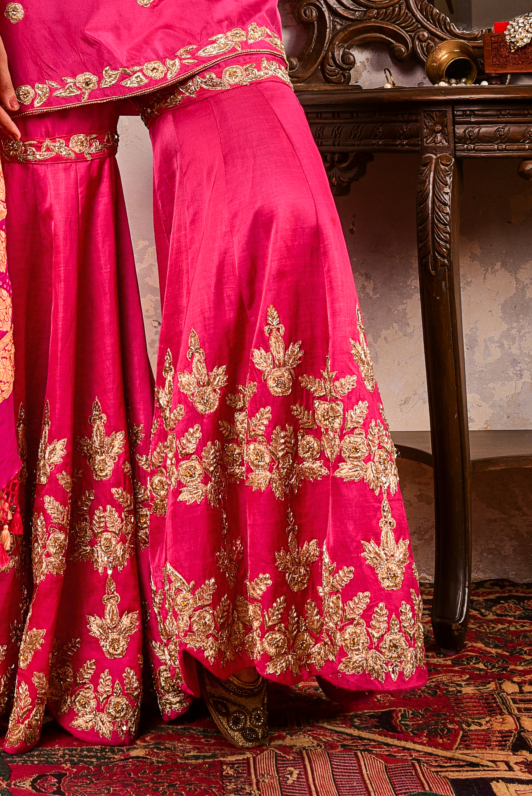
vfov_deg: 23.3
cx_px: 0
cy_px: -78
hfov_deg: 16.3
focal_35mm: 82
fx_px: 1816
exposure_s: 1/200
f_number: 16
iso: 125
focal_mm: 35
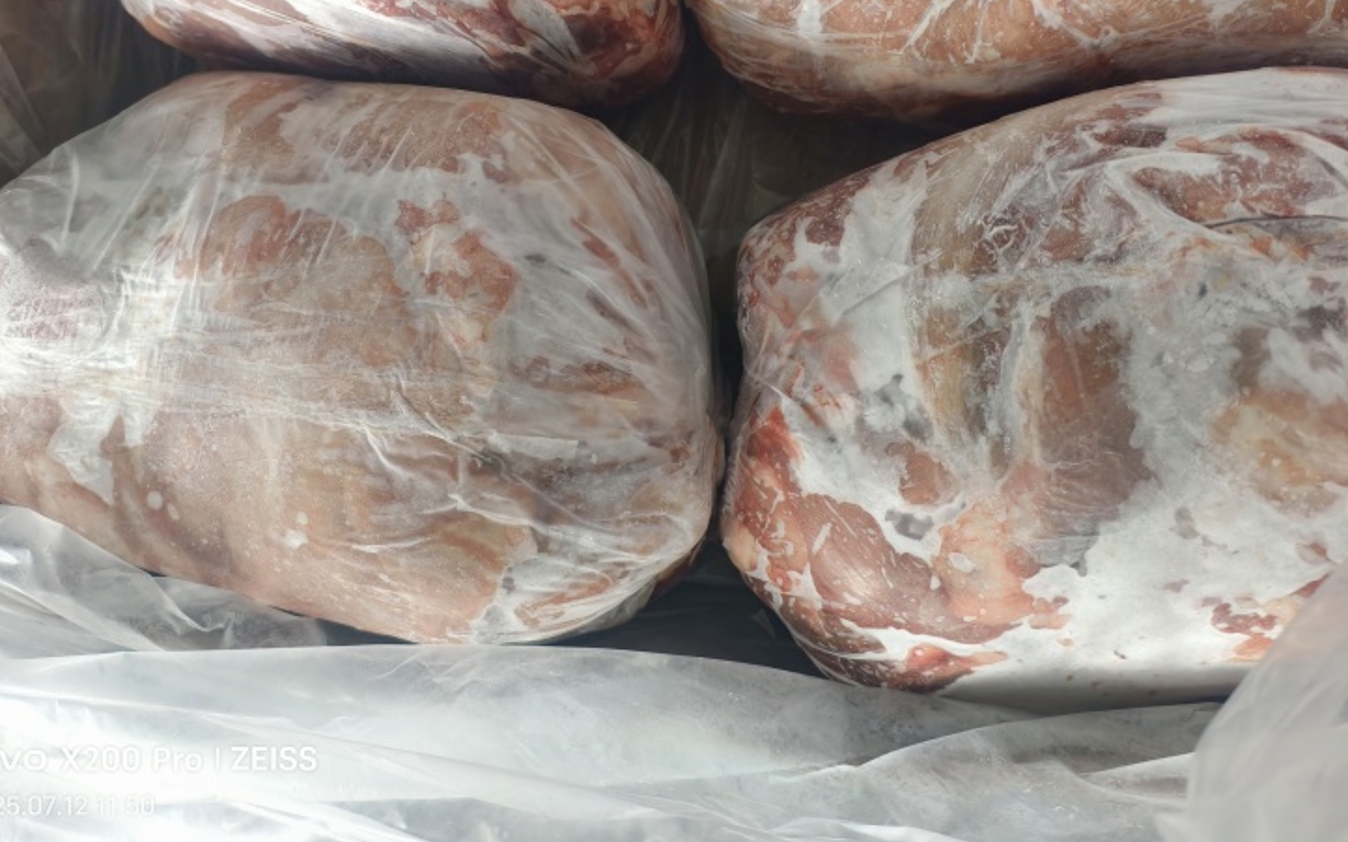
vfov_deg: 45.4
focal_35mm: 27
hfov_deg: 68.4
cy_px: 295
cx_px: 678
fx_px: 992
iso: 566
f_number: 1.57
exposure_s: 1/50
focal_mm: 6.54
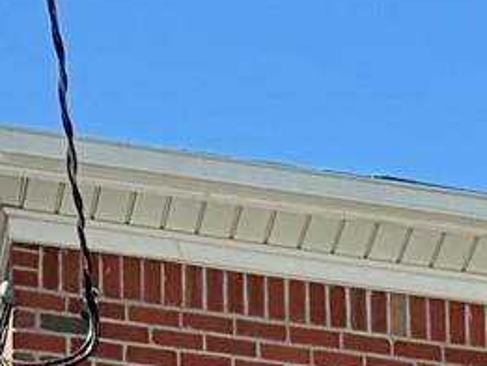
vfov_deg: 6.8
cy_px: 1256
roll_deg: +2.3
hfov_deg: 10.1
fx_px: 2646
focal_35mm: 188
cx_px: 773
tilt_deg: +4.1
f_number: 1.78
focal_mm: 6.76
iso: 100
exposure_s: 1/2232
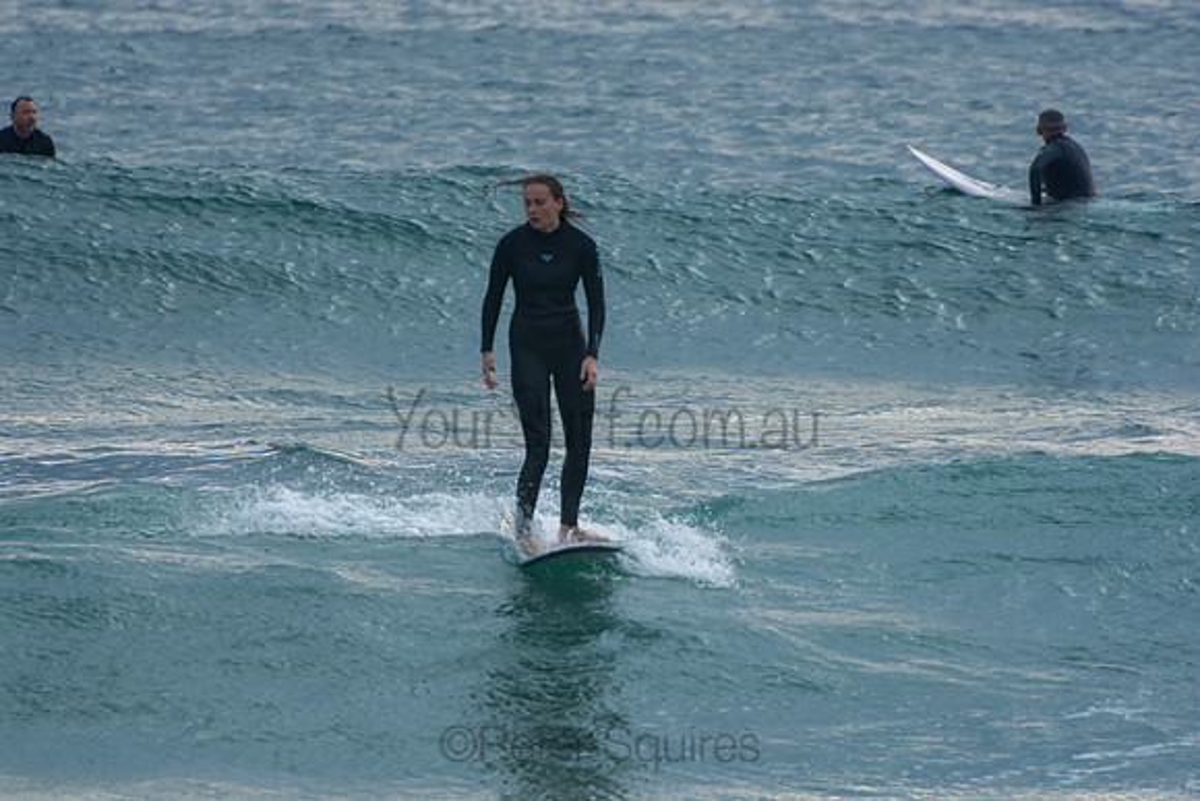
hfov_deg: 3.4
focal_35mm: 600
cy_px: 400
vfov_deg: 2.3
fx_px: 20004
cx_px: 600
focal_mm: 400
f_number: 5.6
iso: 360
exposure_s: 1/400
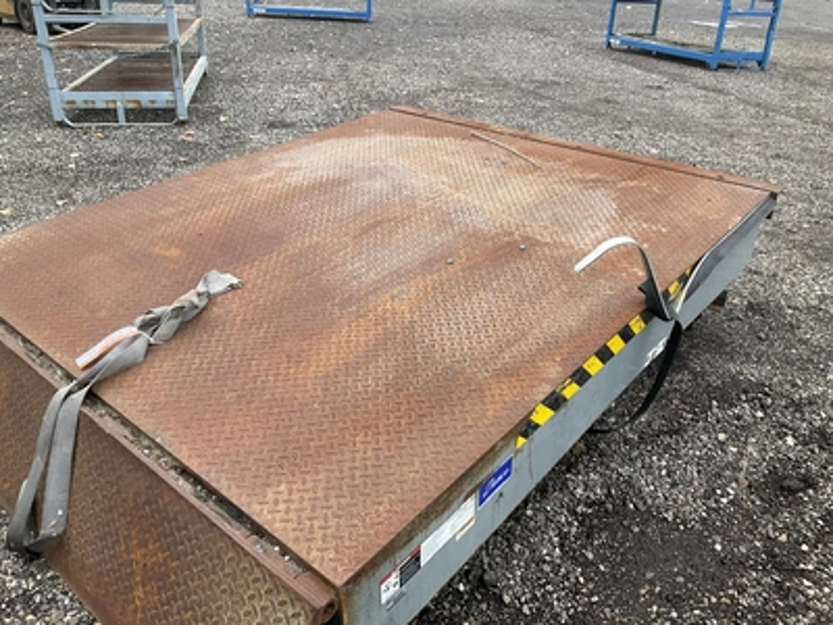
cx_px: 416
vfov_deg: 48.2
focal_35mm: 29
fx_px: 698
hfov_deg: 61.7
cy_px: 312
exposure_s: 1/340
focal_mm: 3
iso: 25
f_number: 1.8
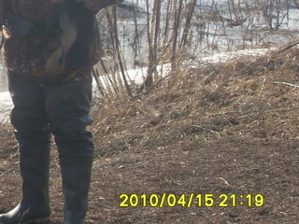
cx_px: -24
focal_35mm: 162
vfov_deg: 9.1
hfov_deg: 12.0
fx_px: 1399
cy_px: 3
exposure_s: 1/500
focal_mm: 11.8
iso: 80
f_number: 4
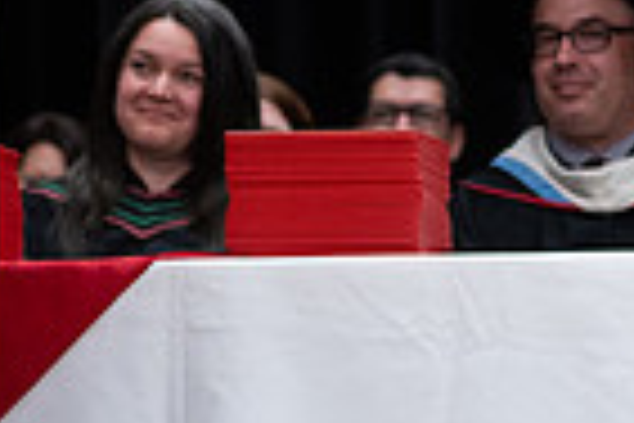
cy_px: 104
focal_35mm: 449
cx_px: -558
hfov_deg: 4.5
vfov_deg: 3.1
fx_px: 7907
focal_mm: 85
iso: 1000
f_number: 2.8
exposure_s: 1/200
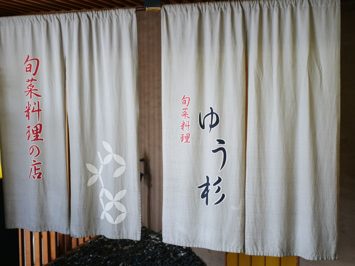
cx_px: 178
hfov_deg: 38.2
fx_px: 513
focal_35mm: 50
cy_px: 133
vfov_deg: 29.1
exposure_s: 1/100
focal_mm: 25
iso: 200
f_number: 1.8
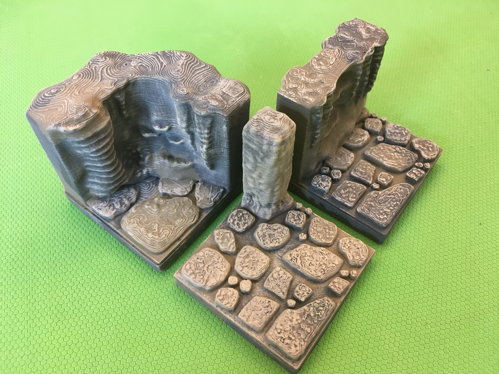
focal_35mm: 29
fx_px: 418
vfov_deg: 48.2
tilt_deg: -53.3
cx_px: 250
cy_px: 187
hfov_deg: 61.7
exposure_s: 1/33
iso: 125
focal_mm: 4.15
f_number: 2.2
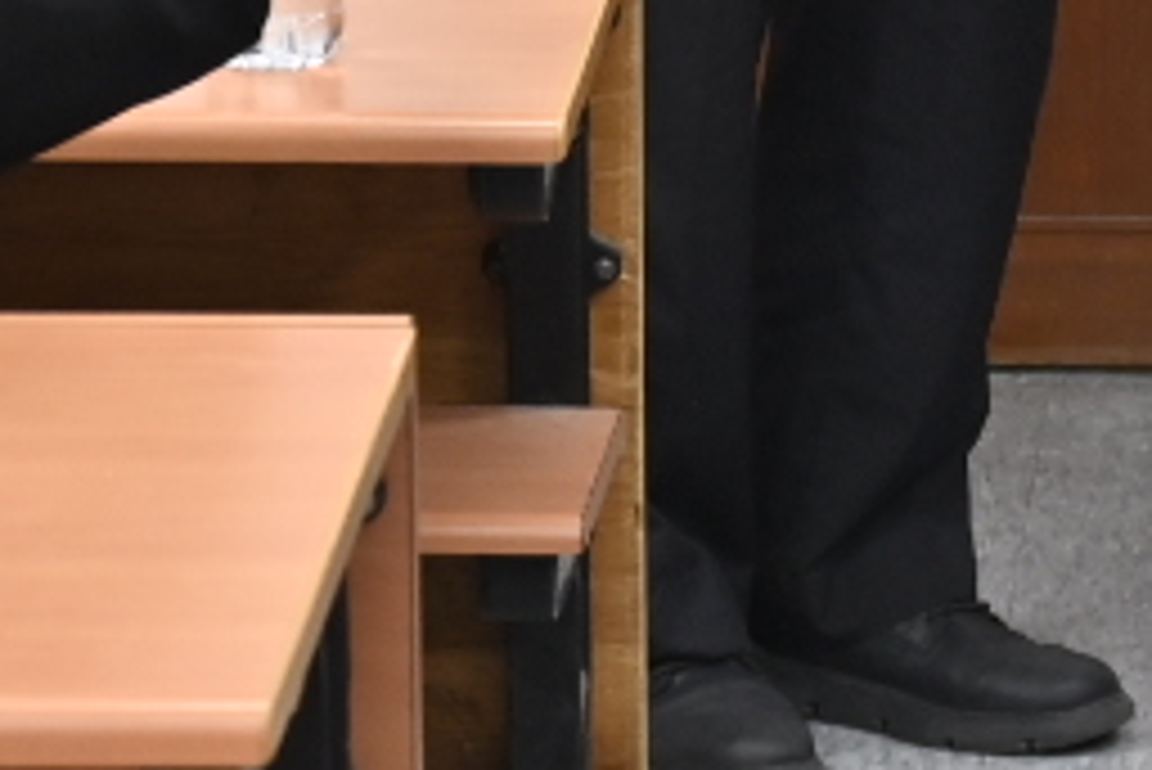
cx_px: 1584
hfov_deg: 7.6
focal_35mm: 266
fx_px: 8516
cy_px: -1576
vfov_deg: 4.9
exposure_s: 1/80
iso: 1000
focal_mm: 42
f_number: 5
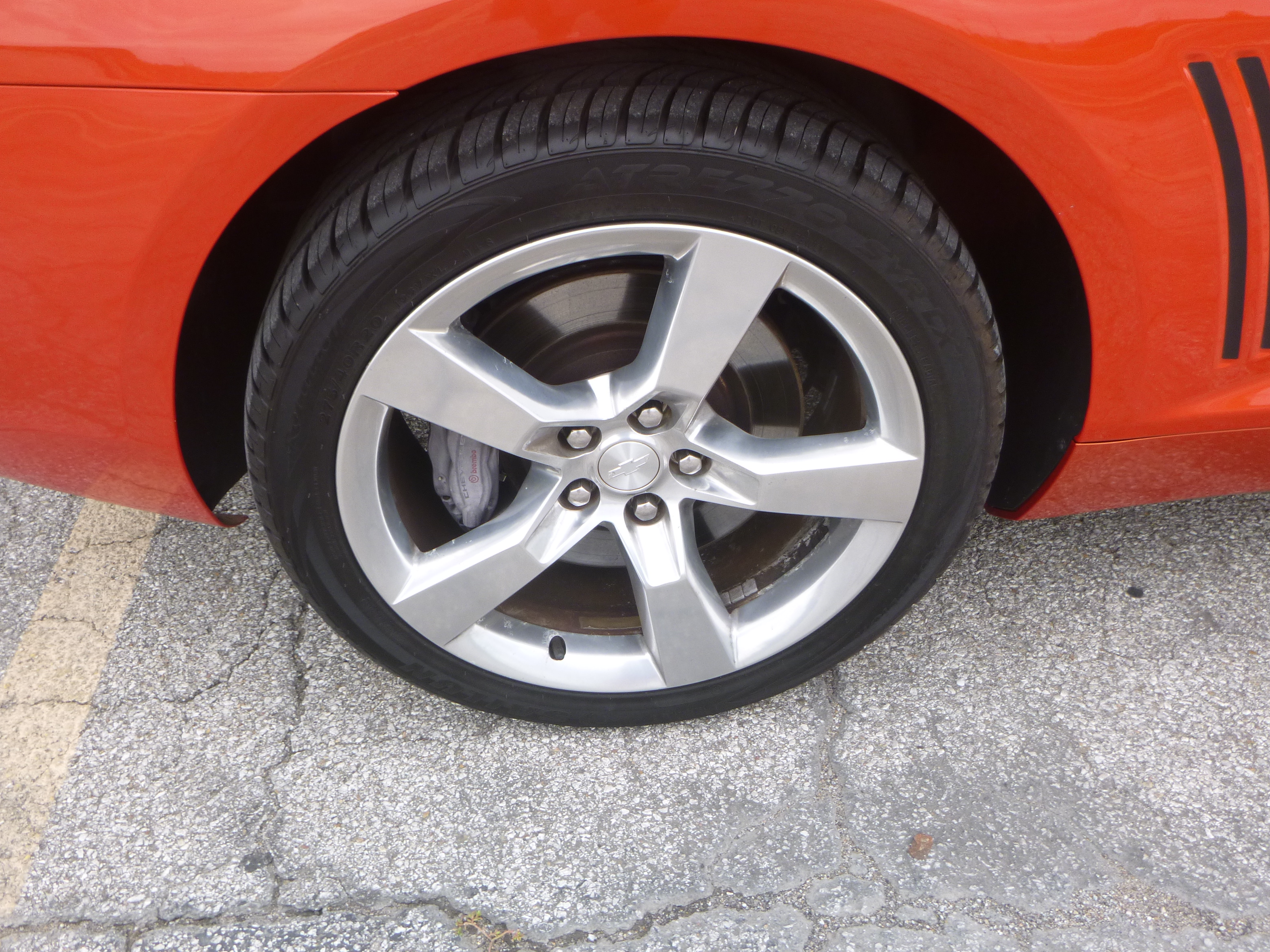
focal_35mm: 29
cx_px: 590
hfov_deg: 61.6
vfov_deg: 48.2
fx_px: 1064
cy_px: 510
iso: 100
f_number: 3.9
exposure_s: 1/80
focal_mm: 4.5
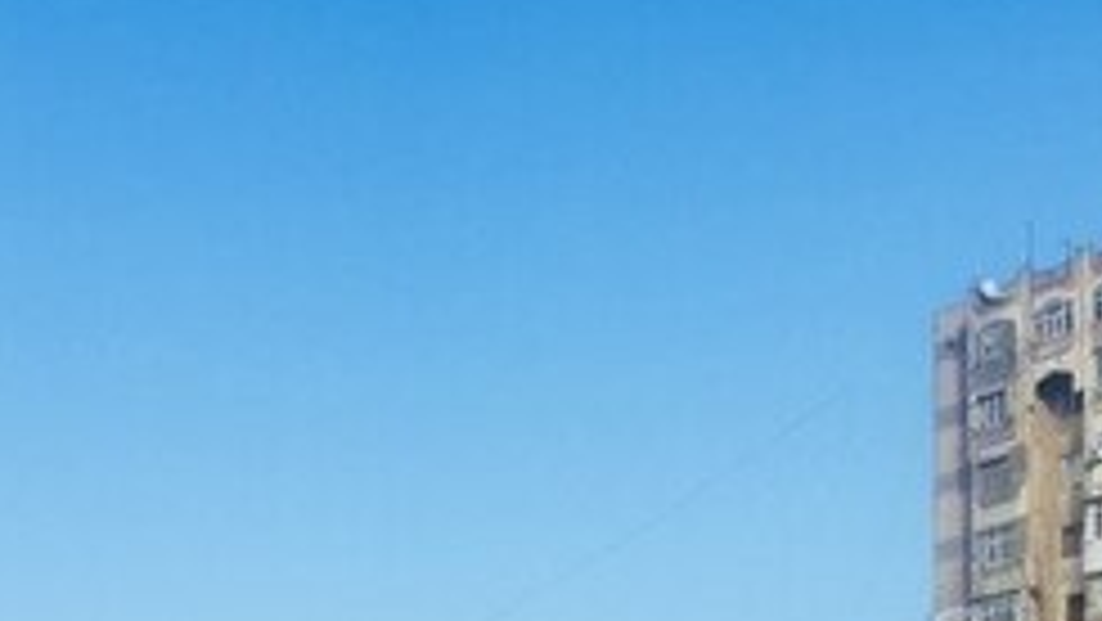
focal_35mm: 85
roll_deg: -0.1
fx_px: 2485
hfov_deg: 25.0
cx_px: 603
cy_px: 938
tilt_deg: +3.5
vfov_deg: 13.4
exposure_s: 1/1883
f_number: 2.2
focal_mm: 4.15
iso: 32
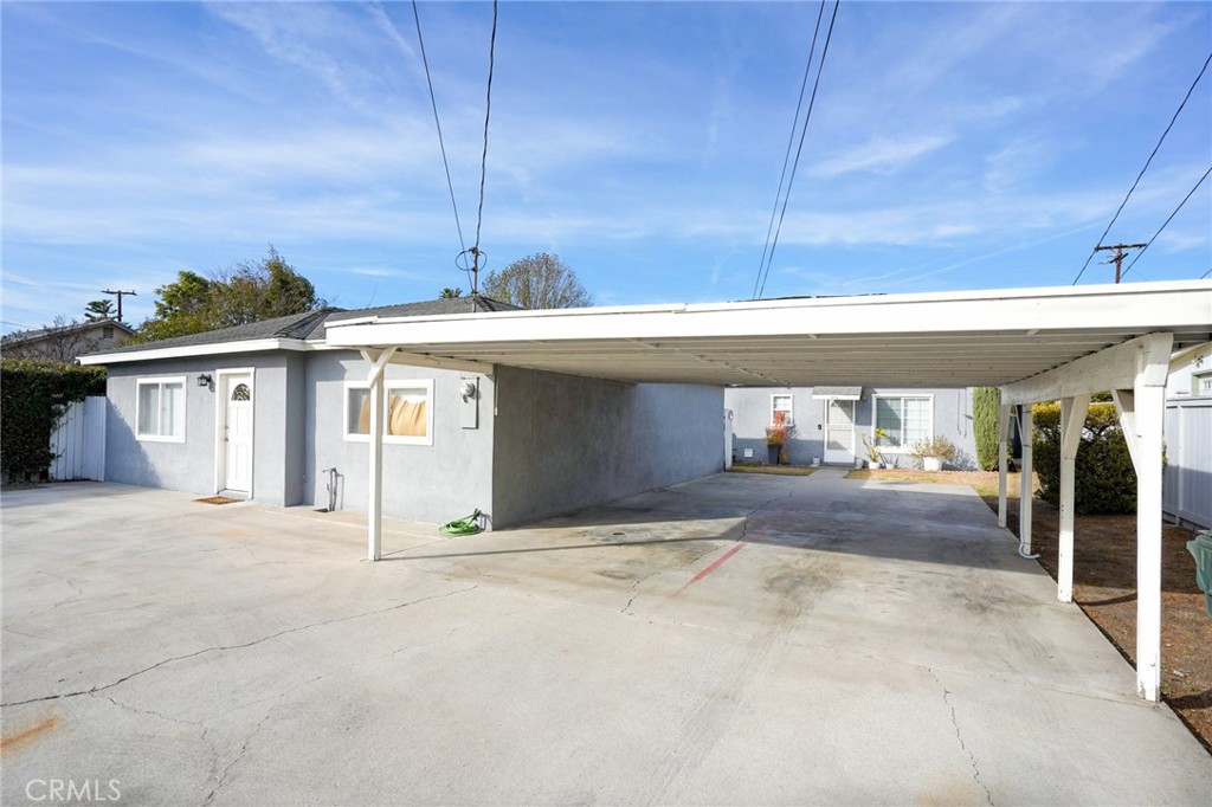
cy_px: 404
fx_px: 572
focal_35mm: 17
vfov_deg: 70.4
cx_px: 606
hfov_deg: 93.3
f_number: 5.6
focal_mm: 17
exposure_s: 1/500
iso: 100
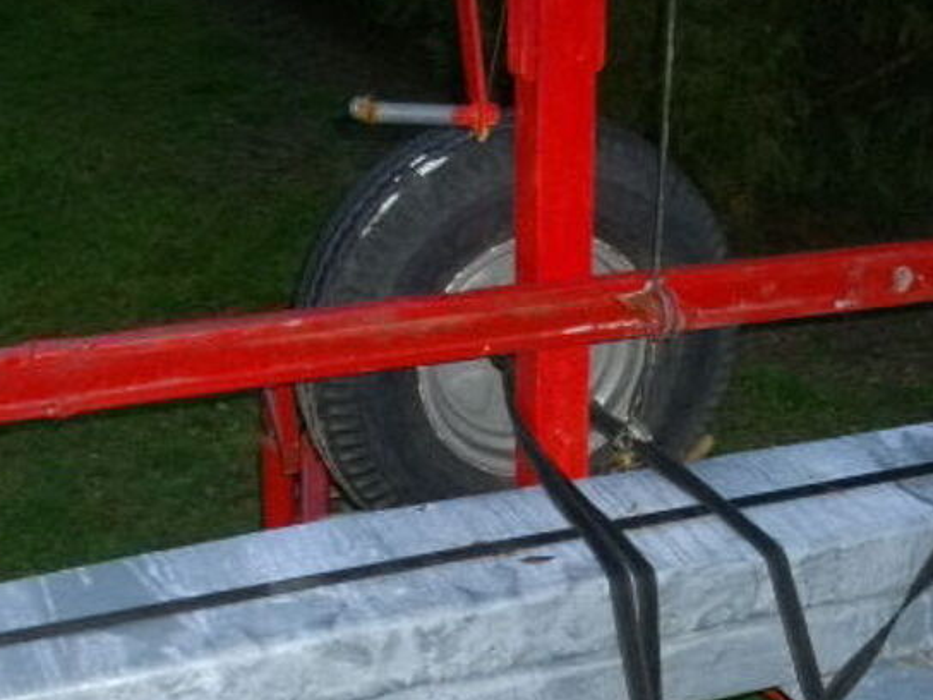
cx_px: 556
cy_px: 607
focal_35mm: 68
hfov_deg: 28.5
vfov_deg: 21.2
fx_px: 1833
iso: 200
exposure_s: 1/40
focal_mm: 6.2
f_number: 2.8
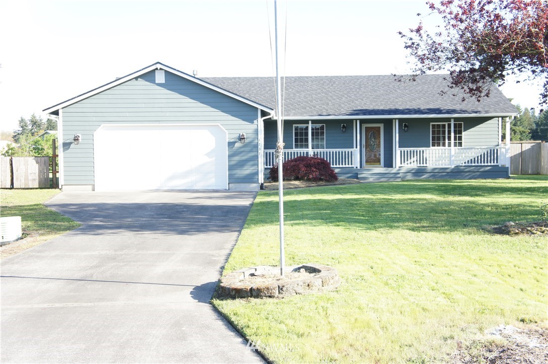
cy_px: 182
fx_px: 730
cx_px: 274
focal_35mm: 48
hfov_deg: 41.1
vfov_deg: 28.0
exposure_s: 1/100
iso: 200
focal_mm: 32
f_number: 6.3
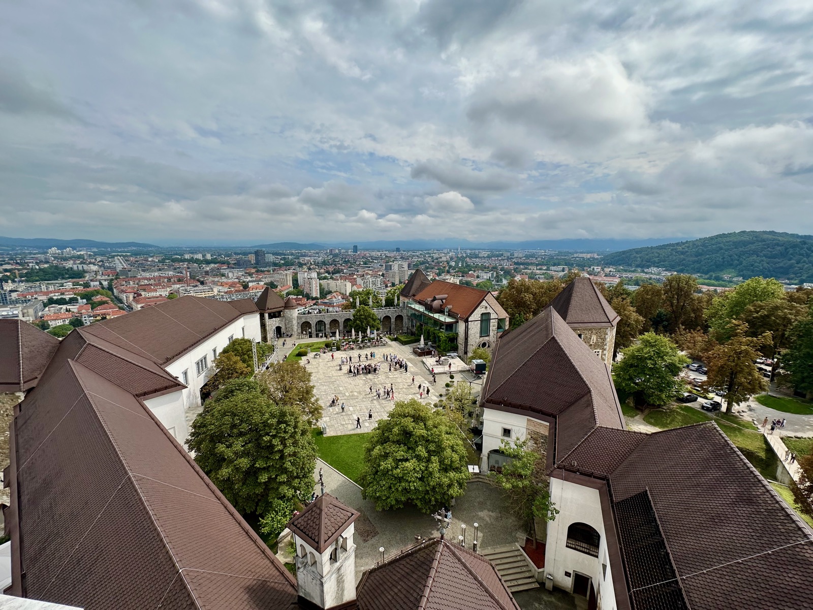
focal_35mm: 14
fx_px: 329
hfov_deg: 102.1
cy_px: 305
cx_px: 406
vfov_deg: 85.7
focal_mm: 2.22
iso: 50
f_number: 2.2
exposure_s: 1/2959
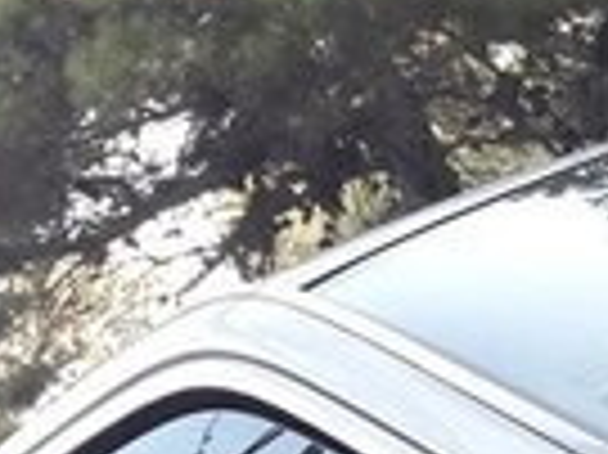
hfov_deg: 12.9
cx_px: 1135
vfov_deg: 9.9
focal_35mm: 137
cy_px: 973
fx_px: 2404
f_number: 1.9
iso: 64
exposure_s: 1/100
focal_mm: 3.7
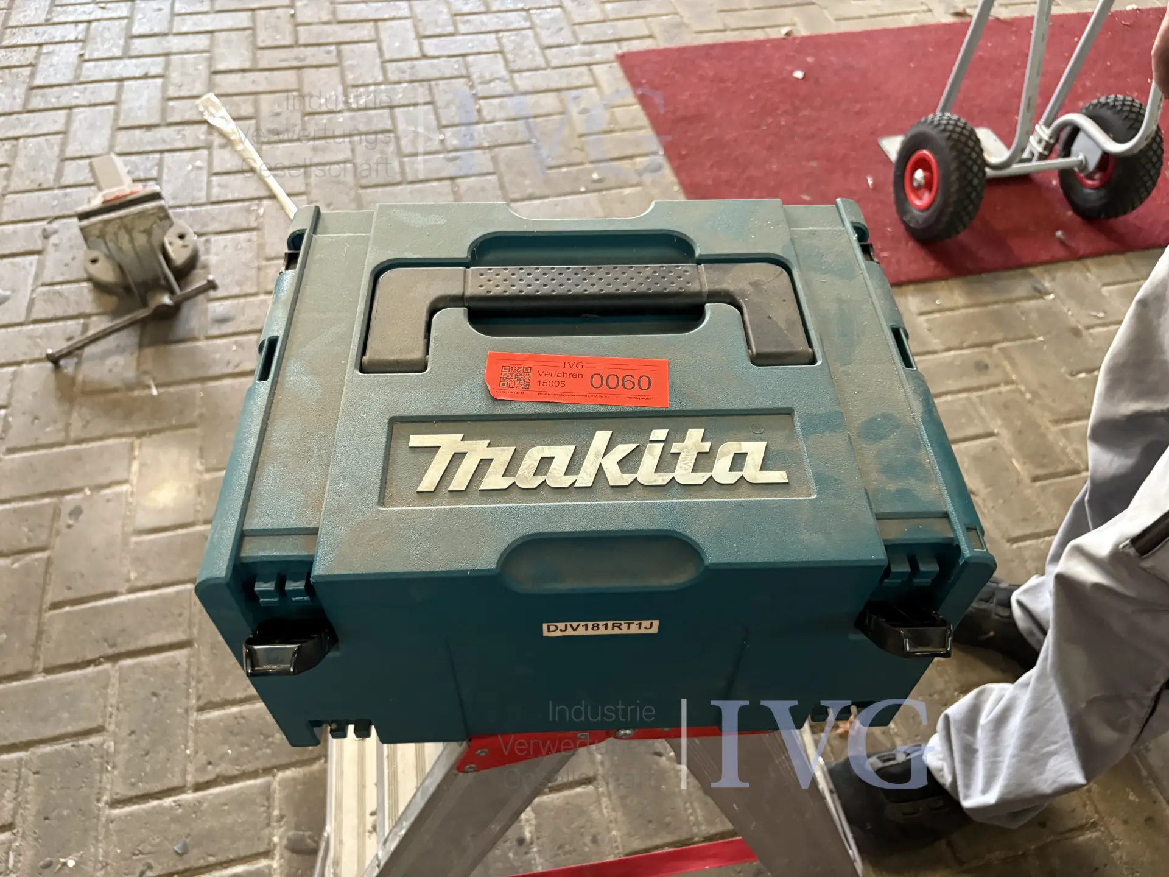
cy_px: 438
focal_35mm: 26
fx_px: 878
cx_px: 584
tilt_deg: -51.7
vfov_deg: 53.1
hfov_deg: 67.3
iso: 400
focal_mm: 5.96
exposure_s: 1/33
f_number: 1.6
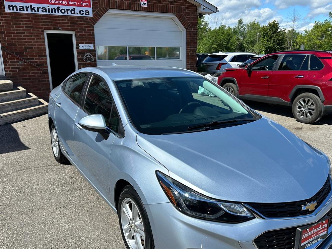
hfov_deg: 58.3
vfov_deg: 45.4
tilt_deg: -14.3
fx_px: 297
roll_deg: +0.4
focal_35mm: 31
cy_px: 136
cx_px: 180
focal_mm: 6.86
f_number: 1.78
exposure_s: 1/5000
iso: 80
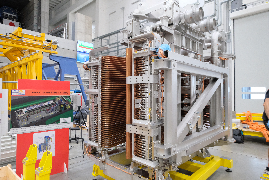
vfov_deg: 53.1
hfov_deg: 73.7
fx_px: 179
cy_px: 90
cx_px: 134
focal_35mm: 24
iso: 6400
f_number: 4
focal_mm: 15.9
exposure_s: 1/160
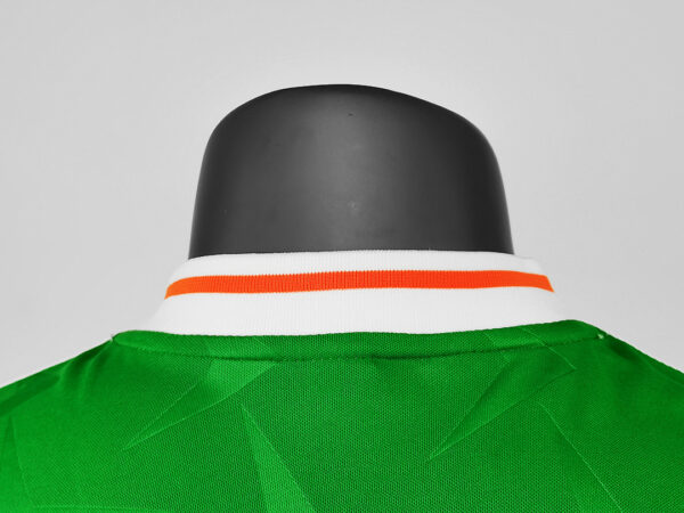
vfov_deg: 30.3
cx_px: 342
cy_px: 256
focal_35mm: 48
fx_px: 948
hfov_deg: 39.7
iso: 125
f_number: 1.8
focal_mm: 5.58
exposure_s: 1/100
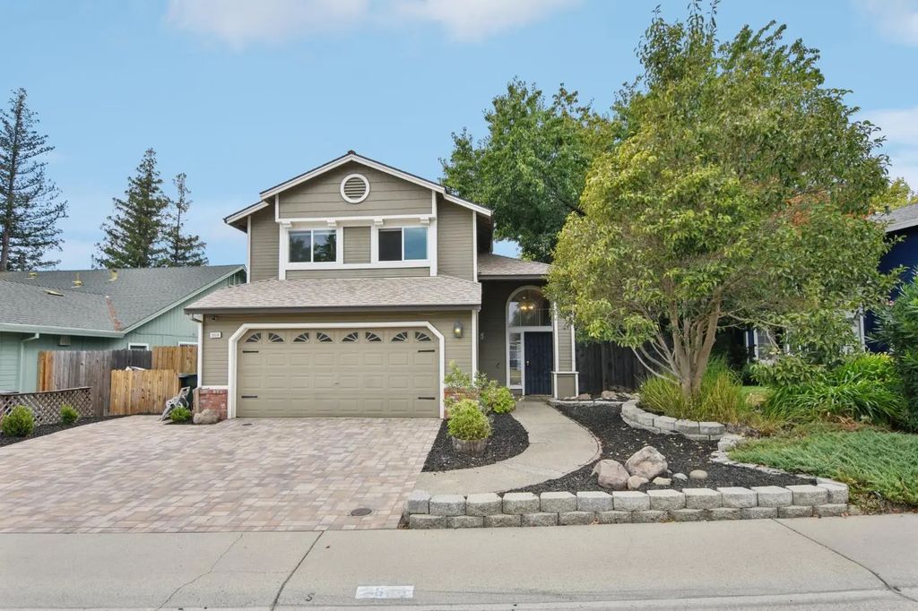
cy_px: 306
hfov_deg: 85.4
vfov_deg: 63.2
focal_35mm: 20
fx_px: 497
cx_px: 459
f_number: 8
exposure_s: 1/80
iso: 100
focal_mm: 13
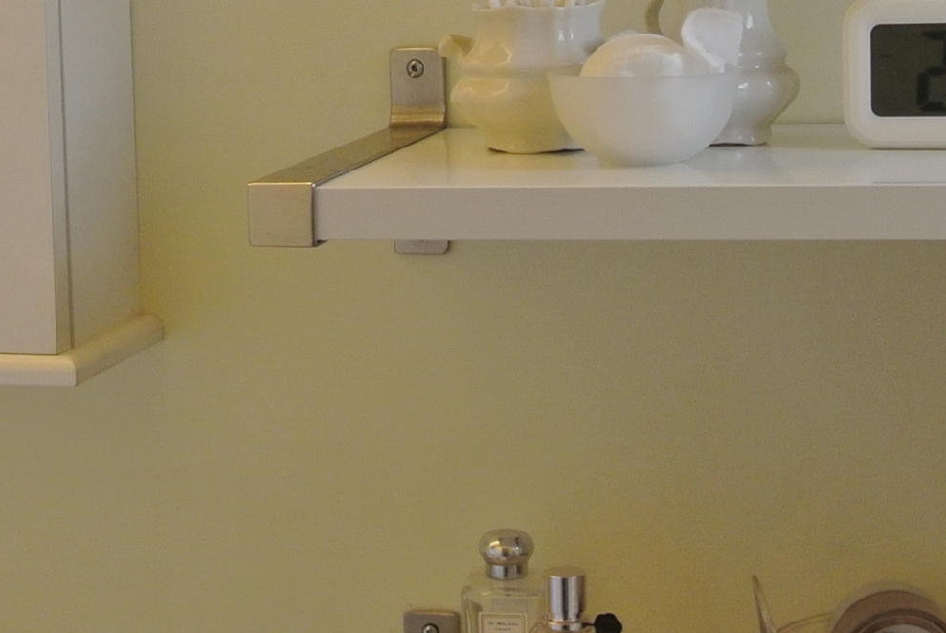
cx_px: 279
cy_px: 157
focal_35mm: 85
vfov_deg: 16.0
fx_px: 2236
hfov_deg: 23.7
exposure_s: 1/60
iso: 400
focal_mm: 10.7
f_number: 3.5
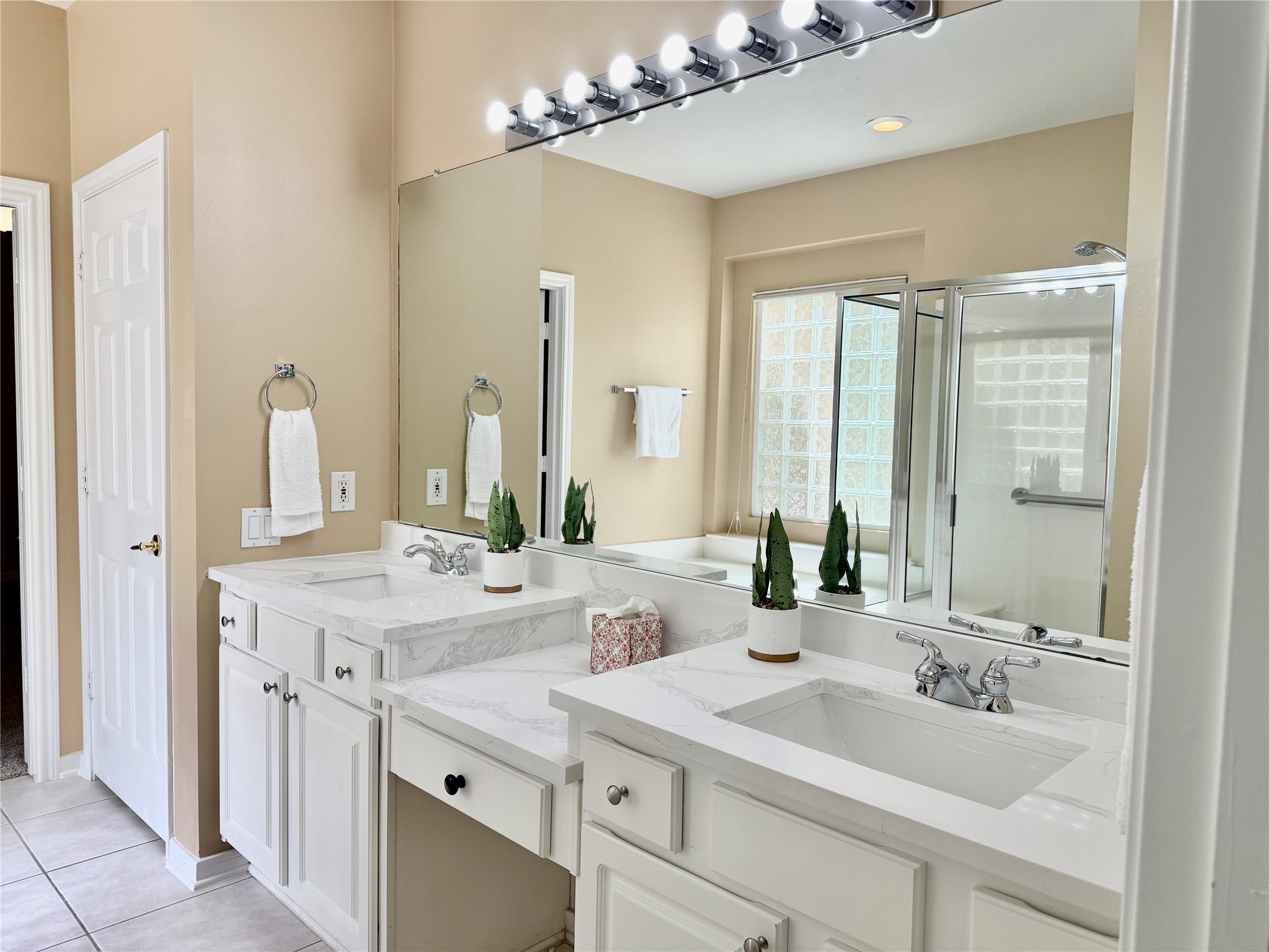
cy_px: 476
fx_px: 880
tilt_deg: -3.7
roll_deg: -1.1
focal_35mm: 24
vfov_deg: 56.8
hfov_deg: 71.6
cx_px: 634
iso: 80
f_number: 1.78
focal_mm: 6.76
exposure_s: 1/262
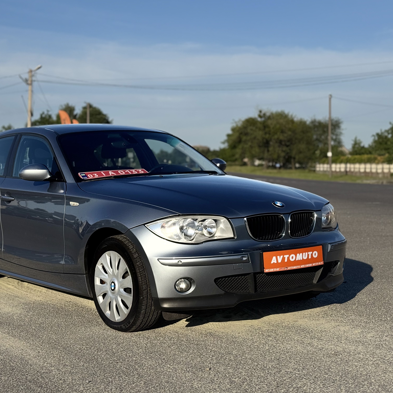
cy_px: 197
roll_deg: +0.3
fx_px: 732
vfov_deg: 30.0
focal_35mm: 57
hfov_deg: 29.9
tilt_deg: -2.4
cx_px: 148
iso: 64
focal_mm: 6.76
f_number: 1.78
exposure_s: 1/4975
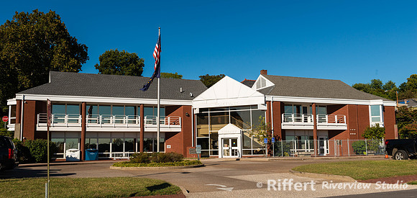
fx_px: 394
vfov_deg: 28.2
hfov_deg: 55.8
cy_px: 101
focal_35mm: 37
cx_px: 208
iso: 100
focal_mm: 34
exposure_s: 1/320
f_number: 11
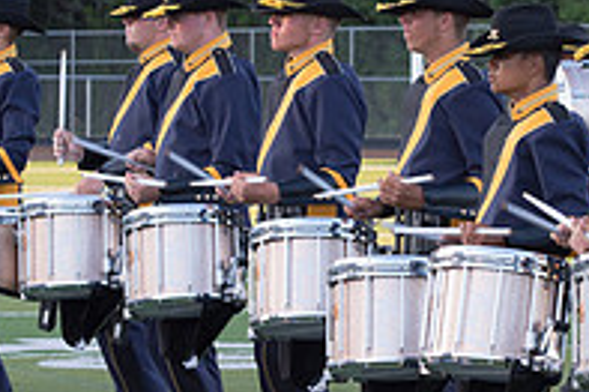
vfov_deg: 3.9
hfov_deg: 5.9
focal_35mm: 351
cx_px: 479
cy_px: 155
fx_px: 5738
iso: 640
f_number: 7.1
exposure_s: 1/200
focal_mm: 92
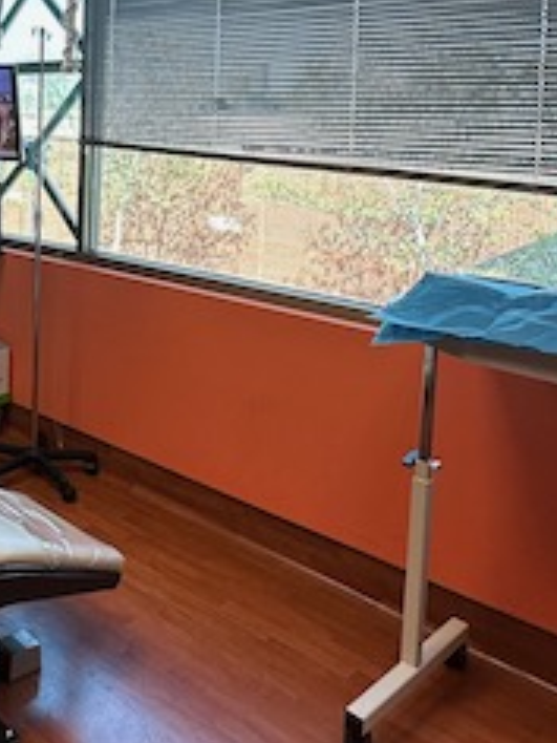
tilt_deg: -1.5
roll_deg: -2.5
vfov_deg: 46.3
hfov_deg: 34.1
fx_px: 815
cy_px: 142
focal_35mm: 38
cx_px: -9
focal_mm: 2.22
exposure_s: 1/120
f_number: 2.2
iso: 100
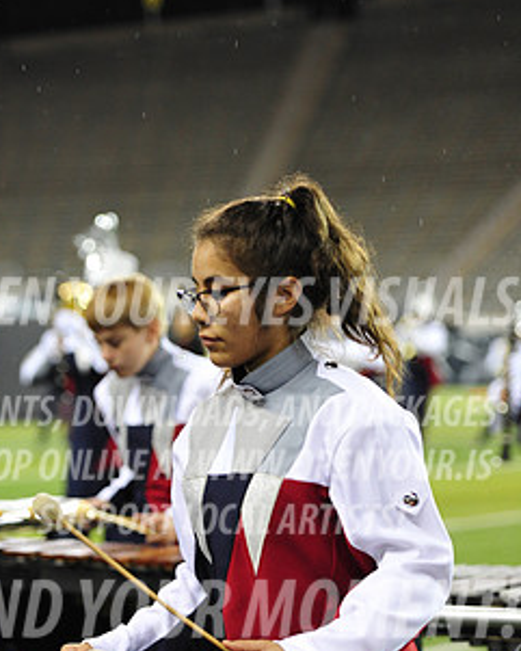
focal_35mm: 143
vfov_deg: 13.4
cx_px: 222
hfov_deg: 10.8
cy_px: 461
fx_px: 2755
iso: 2000
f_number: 2.8
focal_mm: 102
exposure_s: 1/400
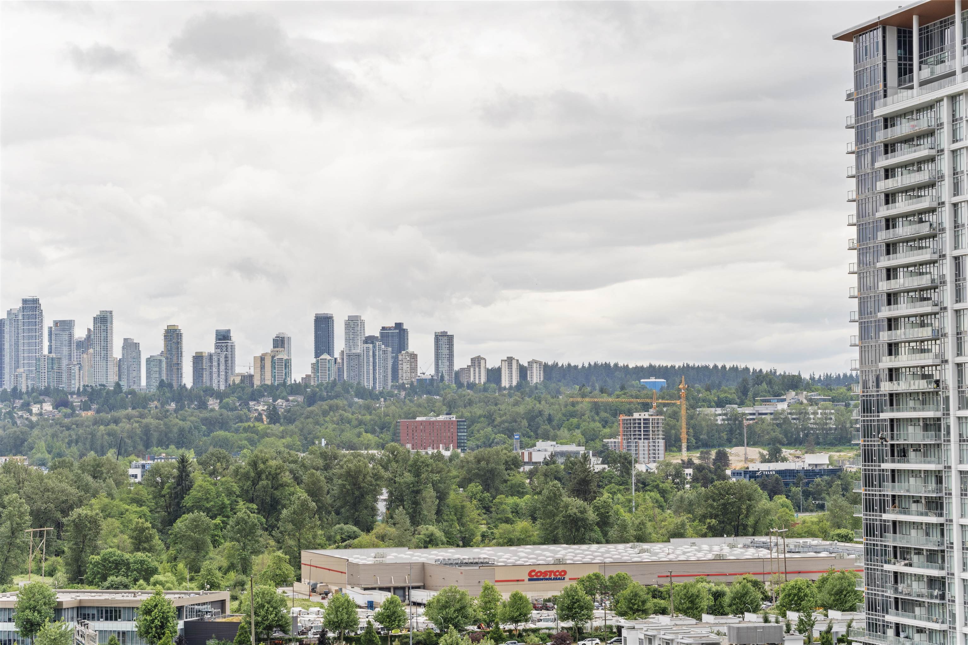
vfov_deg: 16.3
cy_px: 322
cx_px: 484
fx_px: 2258
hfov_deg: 24.2
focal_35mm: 84
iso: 100
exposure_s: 1/20
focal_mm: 56
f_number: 11
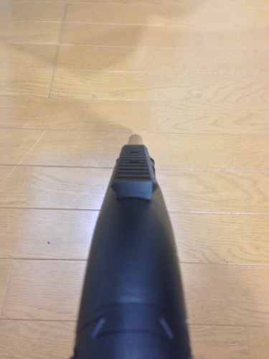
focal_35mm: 33
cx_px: 134
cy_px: 180
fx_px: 342
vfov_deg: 55.4
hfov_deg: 42.9
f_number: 2.4
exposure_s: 1/15
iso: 400
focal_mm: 4.12
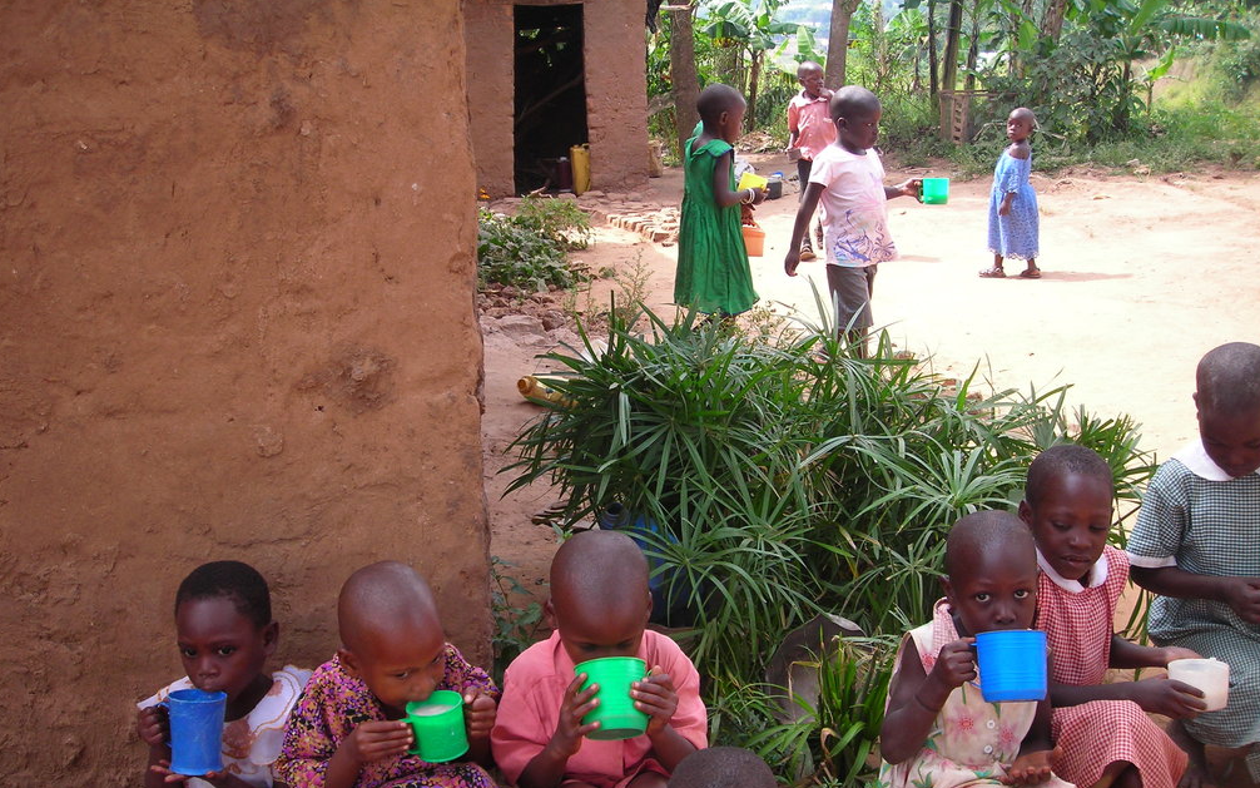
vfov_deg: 31.2
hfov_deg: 48.2
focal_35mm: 41
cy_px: 474
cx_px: 633
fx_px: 1408
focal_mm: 6.3
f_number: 3.2
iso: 50
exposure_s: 1/119
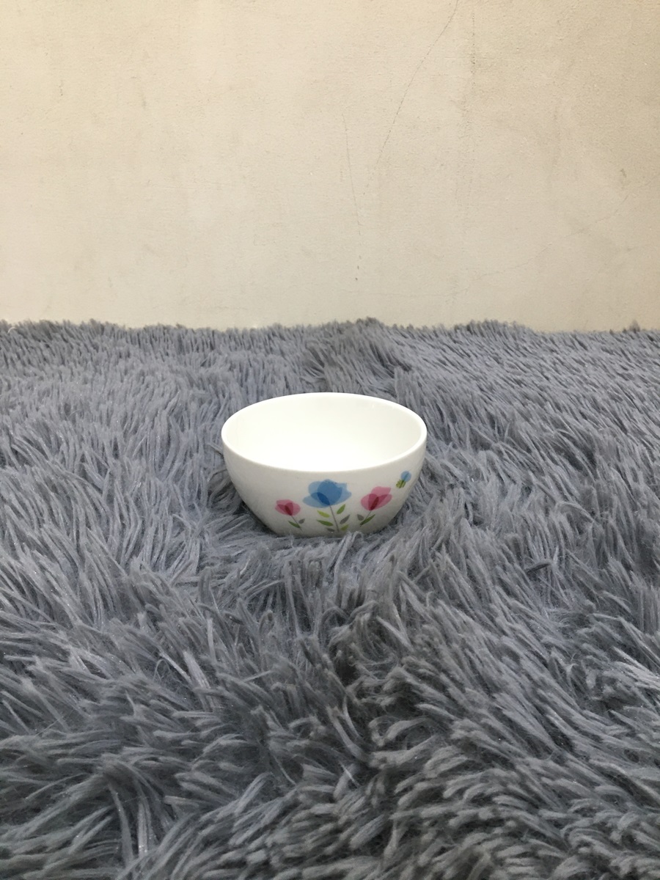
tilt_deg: -21.9
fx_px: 737
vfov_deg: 61.7
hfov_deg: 48.2
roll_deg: -3.2
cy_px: 440
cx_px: 330
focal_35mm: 29
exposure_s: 1/33
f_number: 2.2
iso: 125
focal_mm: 4.15
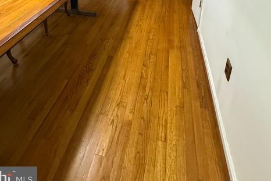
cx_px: 132
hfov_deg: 73.7
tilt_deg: -16.5
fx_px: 181
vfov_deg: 39.4
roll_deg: -1.0
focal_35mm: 24
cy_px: -33
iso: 800
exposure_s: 1/60
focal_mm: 2.22
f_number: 2.2
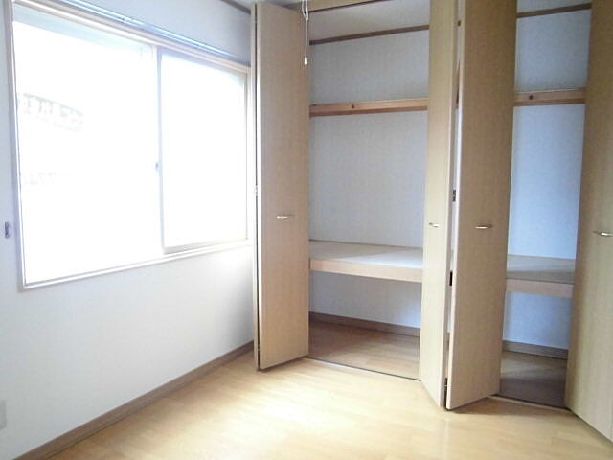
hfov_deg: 67.3
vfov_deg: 53.1
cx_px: 306
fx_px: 460
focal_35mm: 26
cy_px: 230
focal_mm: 4.7
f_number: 2.8
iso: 800
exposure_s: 1/13
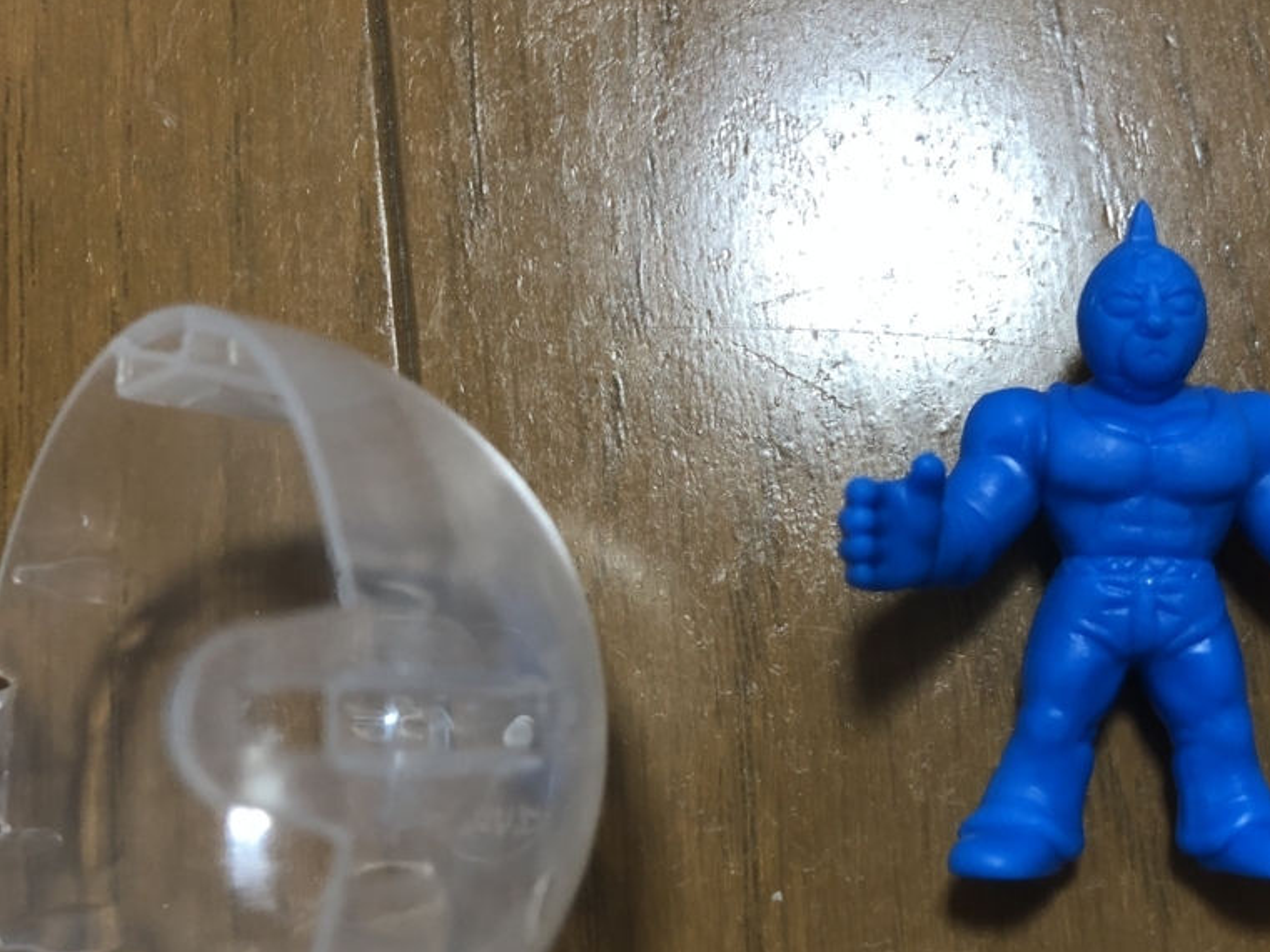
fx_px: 1431
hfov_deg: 47.2
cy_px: 529
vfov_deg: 36.8
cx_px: 828
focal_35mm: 39
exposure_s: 1/9
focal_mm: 3.99
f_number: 1.8
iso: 100
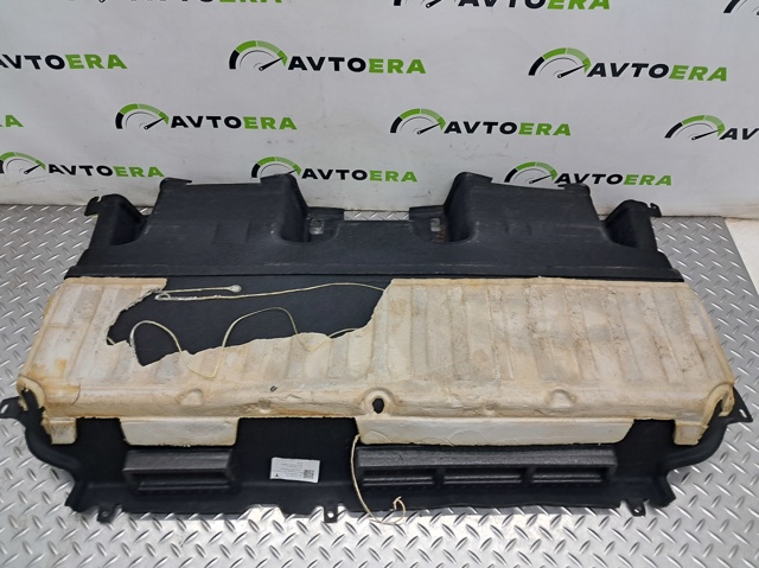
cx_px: 380
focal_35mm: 27
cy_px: 284
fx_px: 592
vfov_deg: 51.3
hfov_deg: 65.4
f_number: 1.8
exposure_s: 1/50
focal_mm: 4
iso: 80
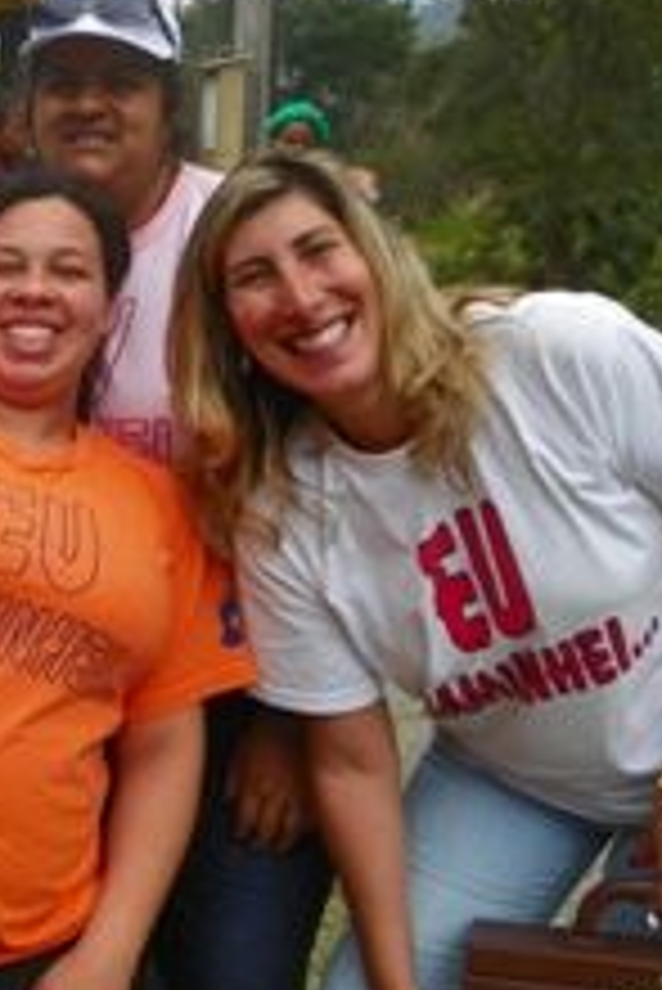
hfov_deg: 21.7
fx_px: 1515
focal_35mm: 55
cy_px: 400
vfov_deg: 36.1
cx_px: -248
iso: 64
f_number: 4
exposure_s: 1/250
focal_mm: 4.6
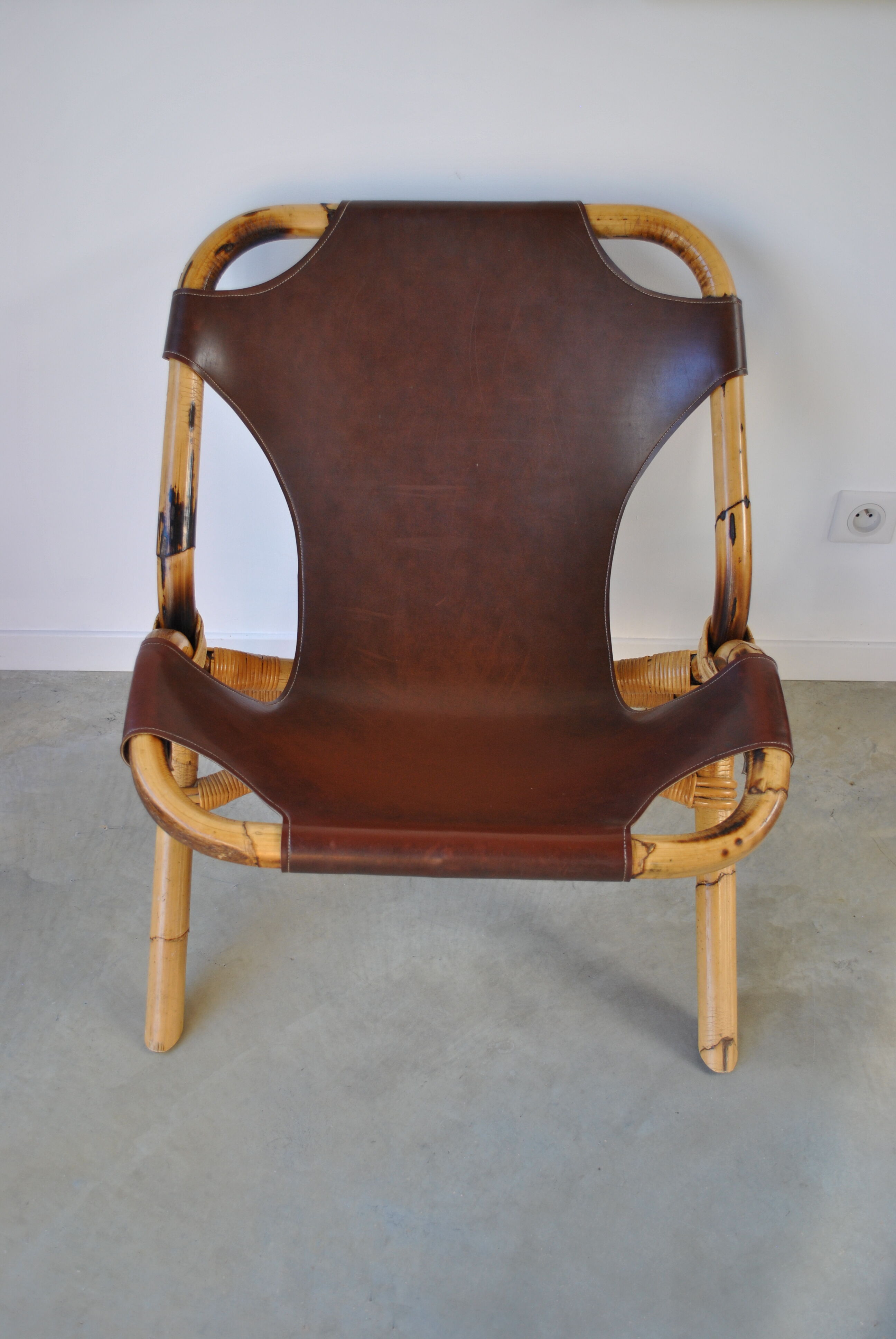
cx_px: 448
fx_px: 1340
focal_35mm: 36
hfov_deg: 37.0
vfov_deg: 53.1
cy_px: 670
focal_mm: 24
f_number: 4.2
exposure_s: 1/80
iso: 200
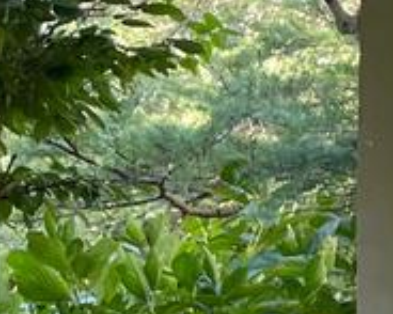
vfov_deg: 7.7
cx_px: -265
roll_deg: +1.0
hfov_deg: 9.3
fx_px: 2313
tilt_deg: -4.3
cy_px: 329
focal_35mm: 199
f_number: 1.6
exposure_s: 1/121
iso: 125
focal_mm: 4.2
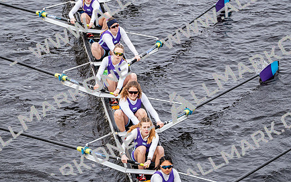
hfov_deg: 7.7
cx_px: 112
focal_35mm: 273
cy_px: 60
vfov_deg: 4.8
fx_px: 2166
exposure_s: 1/2000
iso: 320
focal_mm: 200
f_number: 2.8
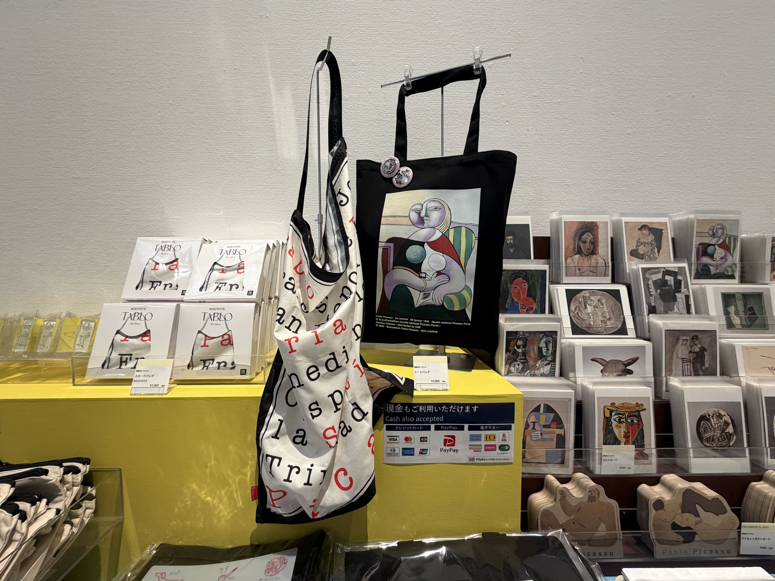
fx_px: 313
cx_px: 388
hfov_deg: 102.1
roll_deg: +0.0
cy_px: 290
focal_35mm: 14
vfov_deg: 85.7
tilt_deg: -3.2
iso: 125
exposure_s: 1/100
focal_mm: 2.22
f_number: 2.2
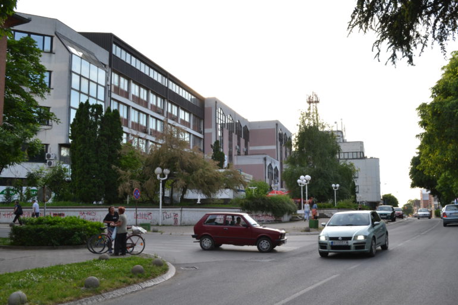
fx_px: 496
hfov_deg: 49.6
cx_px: 229
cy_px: 152
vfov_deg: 34.2
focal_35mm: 39
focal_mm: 26
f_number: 9
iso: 400
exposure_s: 1/160
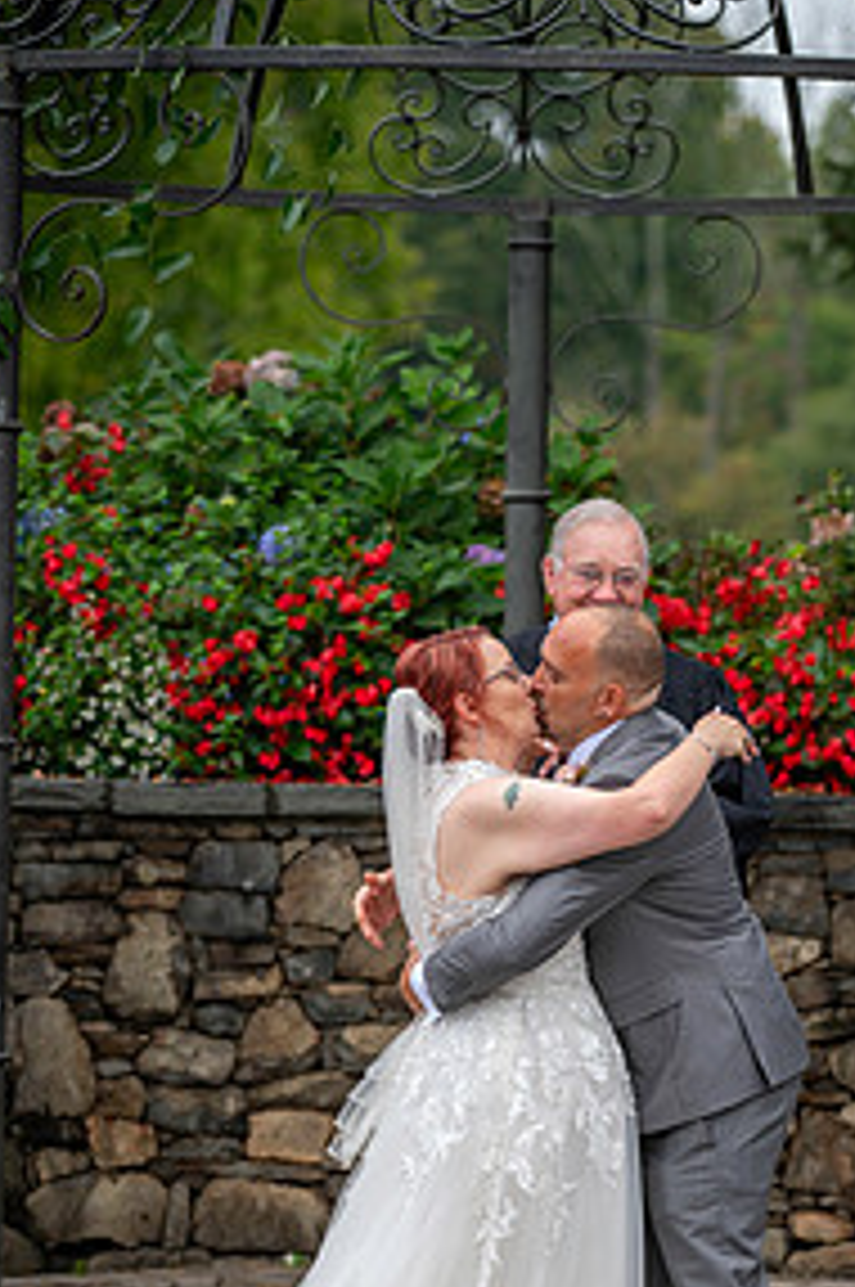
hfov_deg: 7.2
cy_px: 904
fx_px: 6749
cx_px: 569
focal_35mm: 189
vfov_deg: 10.9
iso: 320
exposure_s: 1/160
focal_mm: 120
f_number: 3.2
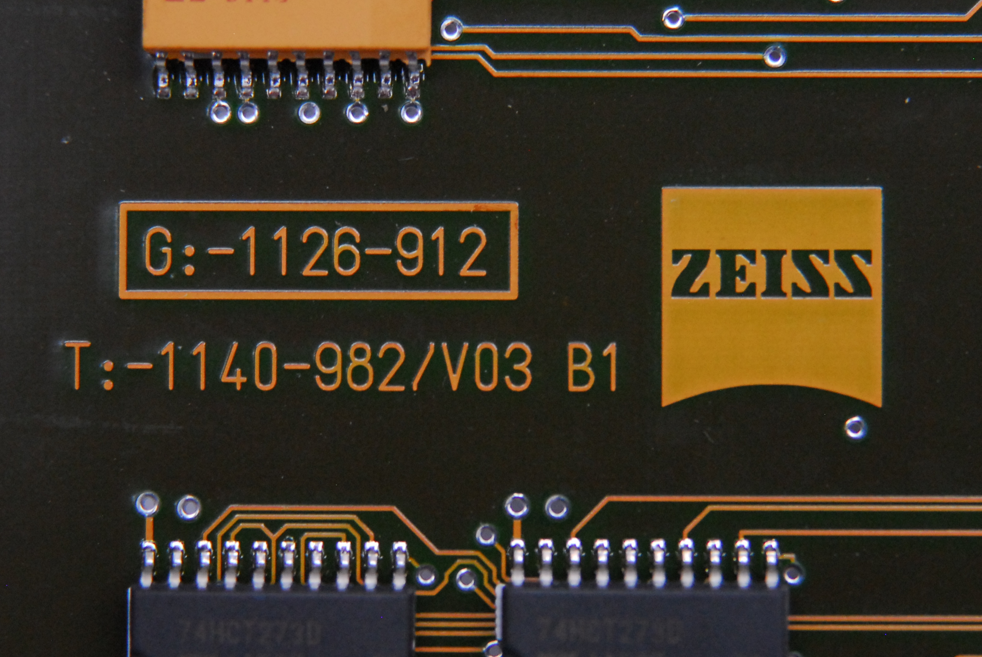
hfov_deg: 11.5
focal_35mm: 178
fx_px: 4861
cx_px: 457
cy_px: 297
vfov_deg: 7.7
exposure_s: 1/125
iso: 800
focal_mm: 70
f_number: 4
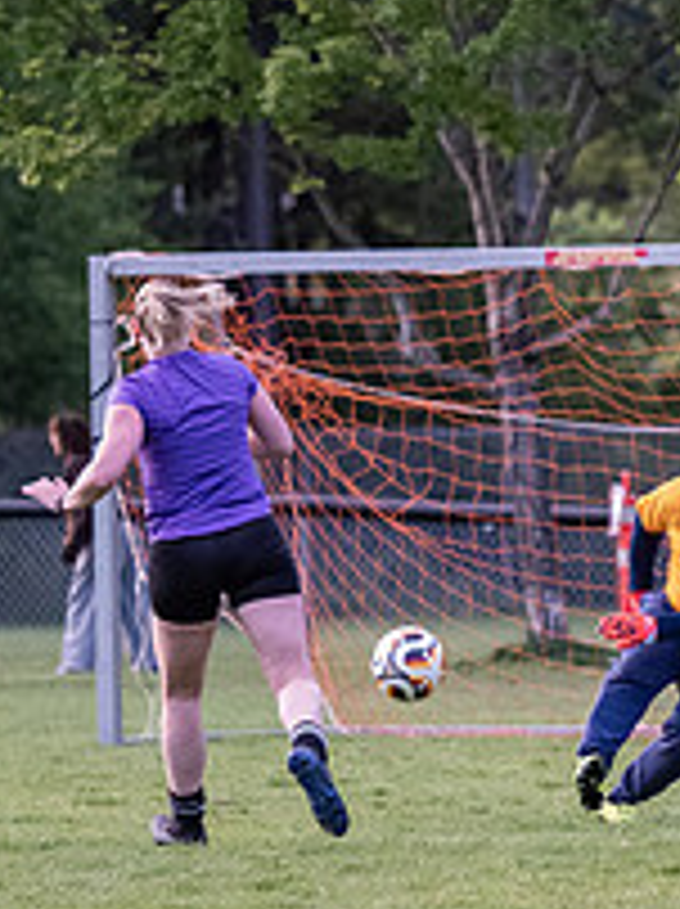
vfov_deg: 4.1
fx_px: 12861
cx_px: 660
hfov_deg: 3.0
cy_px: 513
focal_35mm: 490
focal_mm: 110
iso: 2500
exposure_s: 1/1000
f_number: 2.8
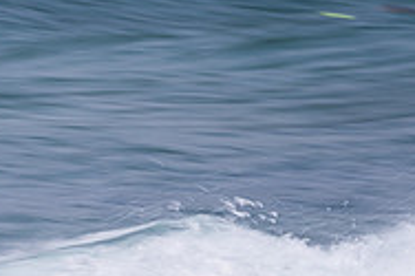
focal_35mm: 1547
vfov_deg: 0.9
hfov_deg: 1.3
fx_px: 17817
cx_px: -188
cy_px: 323
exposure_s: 1/25
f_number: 20
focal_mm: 500
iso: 64
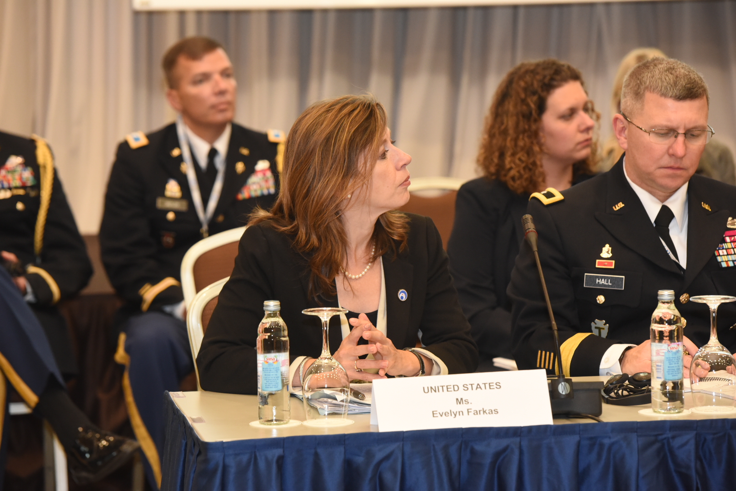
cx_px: 368
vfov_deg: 9.1
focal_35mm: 150
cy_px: 246
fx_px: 3066
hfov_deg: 13.7
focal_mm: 150
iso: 3200
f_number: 5.6
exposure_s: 1/80
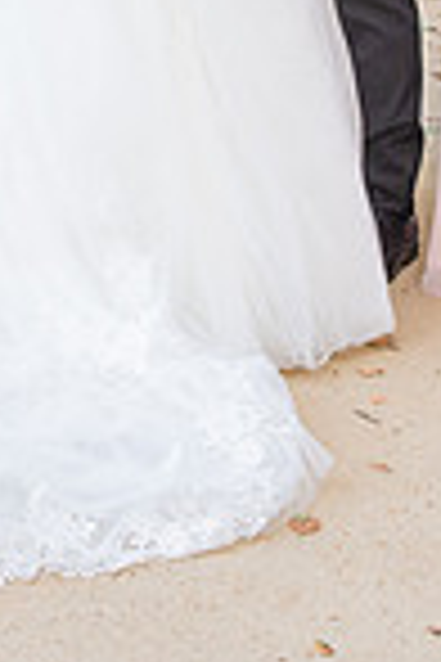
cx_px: 149
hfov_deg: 10.2
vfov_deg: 14.5
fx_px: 2480
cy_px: -238
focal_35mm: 135
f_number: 4.5
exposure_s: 1/200
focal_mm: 29
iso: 640
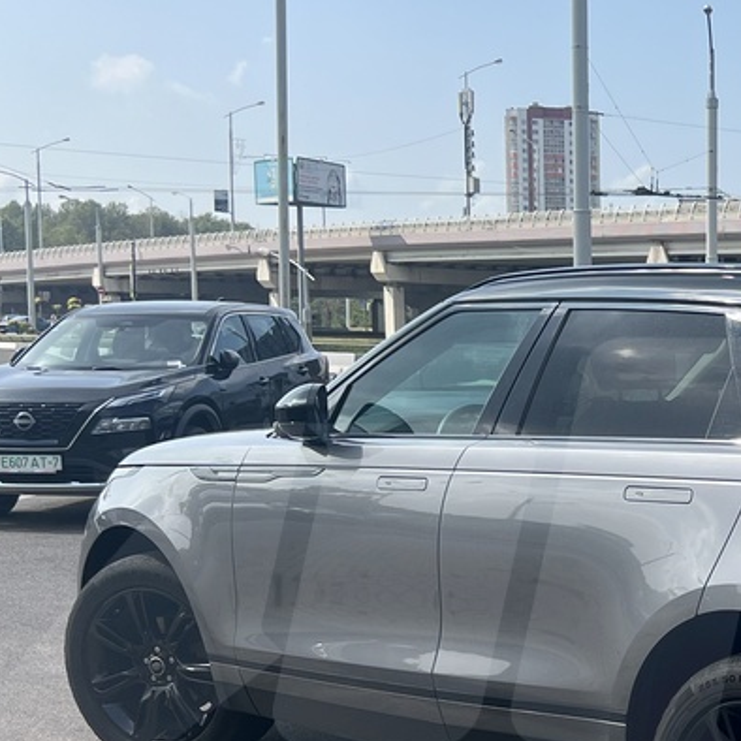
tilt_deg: -6.0
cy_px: 545
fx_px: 1695
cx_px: 848
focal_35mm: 70
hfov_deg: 23.0
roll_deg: -0.3
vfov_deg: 24.4
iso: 50
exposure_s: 1/3356
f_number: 1.5
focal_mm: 5.7
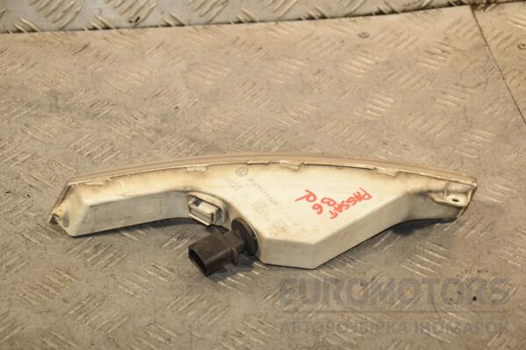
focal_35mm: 93
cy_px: 175
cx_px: 263
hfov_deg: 21.9
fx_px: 1359
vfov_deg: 14.7
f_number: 6.3
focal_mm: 62
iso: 800
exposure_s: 1/200
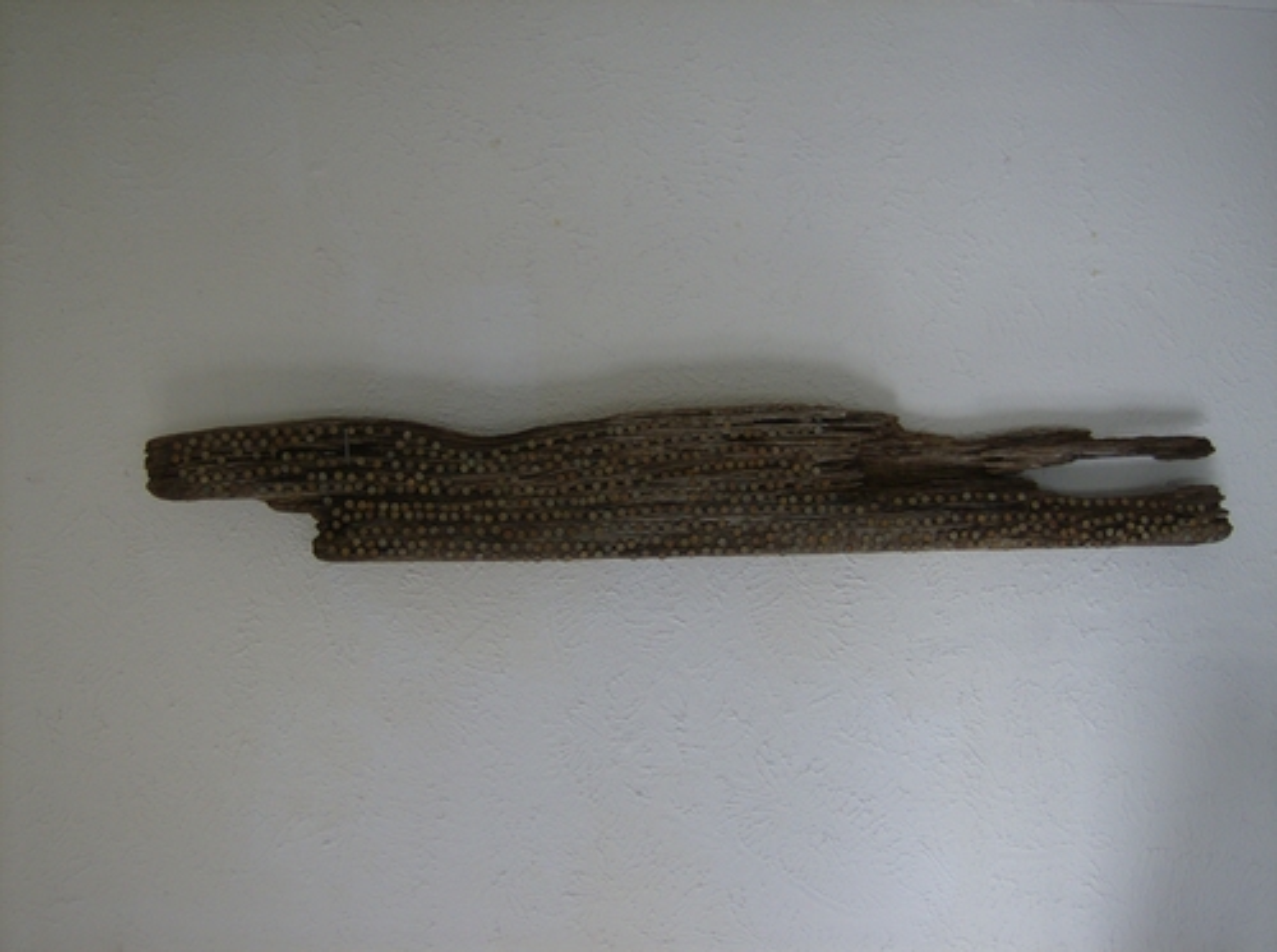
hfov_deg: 49.1
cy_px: 476
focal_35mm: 38
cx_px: 638
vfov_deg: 37.6
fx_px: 1399
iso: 141
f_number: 2.9
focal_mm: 6.4
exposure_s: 1/71.2
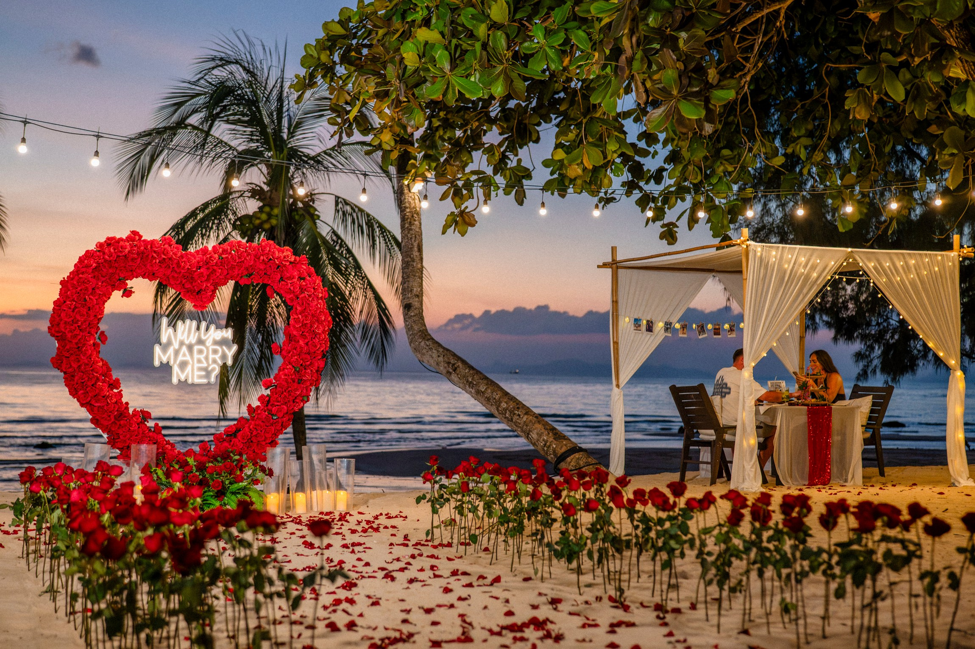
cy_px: 324
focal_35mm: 50
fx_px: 1353
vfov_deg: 27.0
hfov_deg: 39.6
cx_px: 488
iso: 6400
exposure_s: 1/200
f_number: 2.5
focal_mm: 50
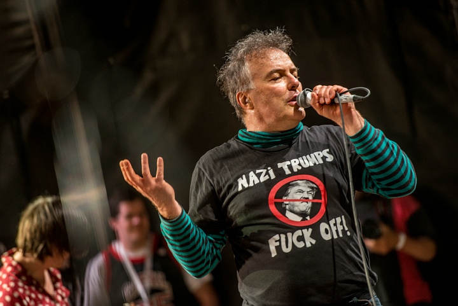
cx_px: 229
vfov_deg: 6.9
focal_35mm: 200
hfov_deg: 10.3
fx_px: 2546
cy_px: 153
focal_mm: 200
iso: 640
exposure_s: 1/100
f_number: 3.2
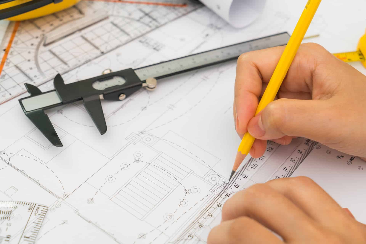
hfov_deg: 31.4
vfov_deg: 21.2
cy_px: 122
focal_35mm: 64
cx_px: 183
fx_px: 651
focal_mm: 64
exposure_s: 1/100
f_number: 8
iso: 100
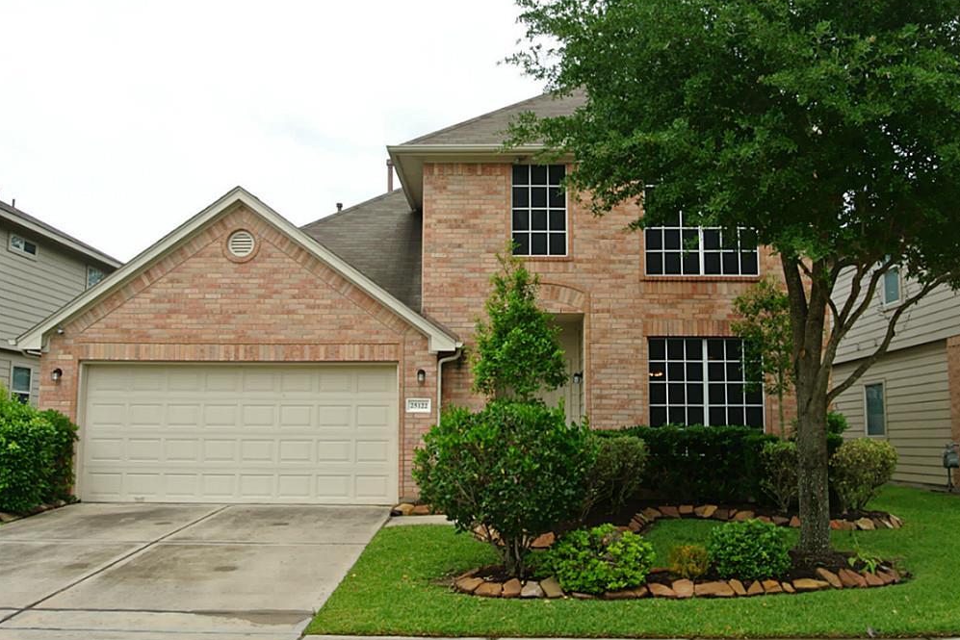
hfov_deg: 51.9
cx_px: 489
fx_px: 987
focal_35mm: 37
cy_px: 321
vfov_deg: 36.0
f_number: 13
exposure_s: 1/60
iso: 100
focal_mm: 13.6
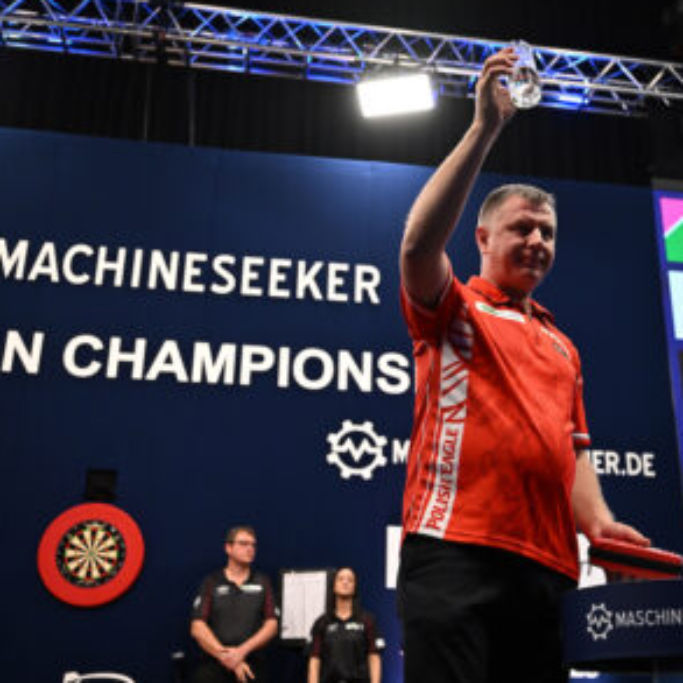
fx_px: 960
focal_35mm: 43
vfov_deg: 39.2
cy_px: 338
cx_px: 410
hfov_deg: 39.0
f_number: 2.8
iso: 2500
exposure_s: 1/500
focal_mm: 33
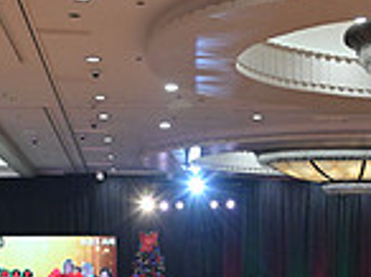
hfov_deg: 21.3
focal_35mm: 92
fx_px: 984
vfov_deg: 14.5
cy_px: 459
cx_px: 231
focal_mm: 24
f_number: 5.6
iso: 3200
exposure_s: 1/400
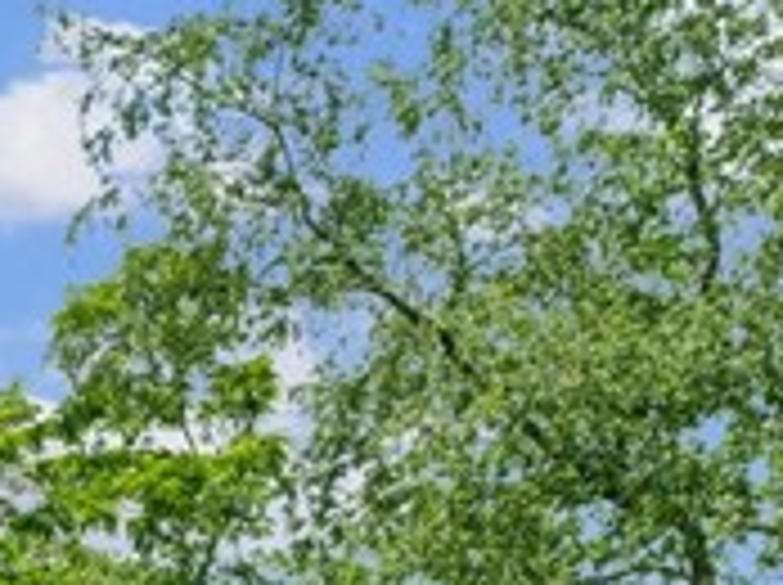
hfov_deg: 17.2
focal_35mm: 72
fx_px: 1626
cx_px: -878
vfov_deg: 15.0
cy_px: 1289
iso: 100
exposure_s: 1/60
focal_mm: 12
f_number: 11
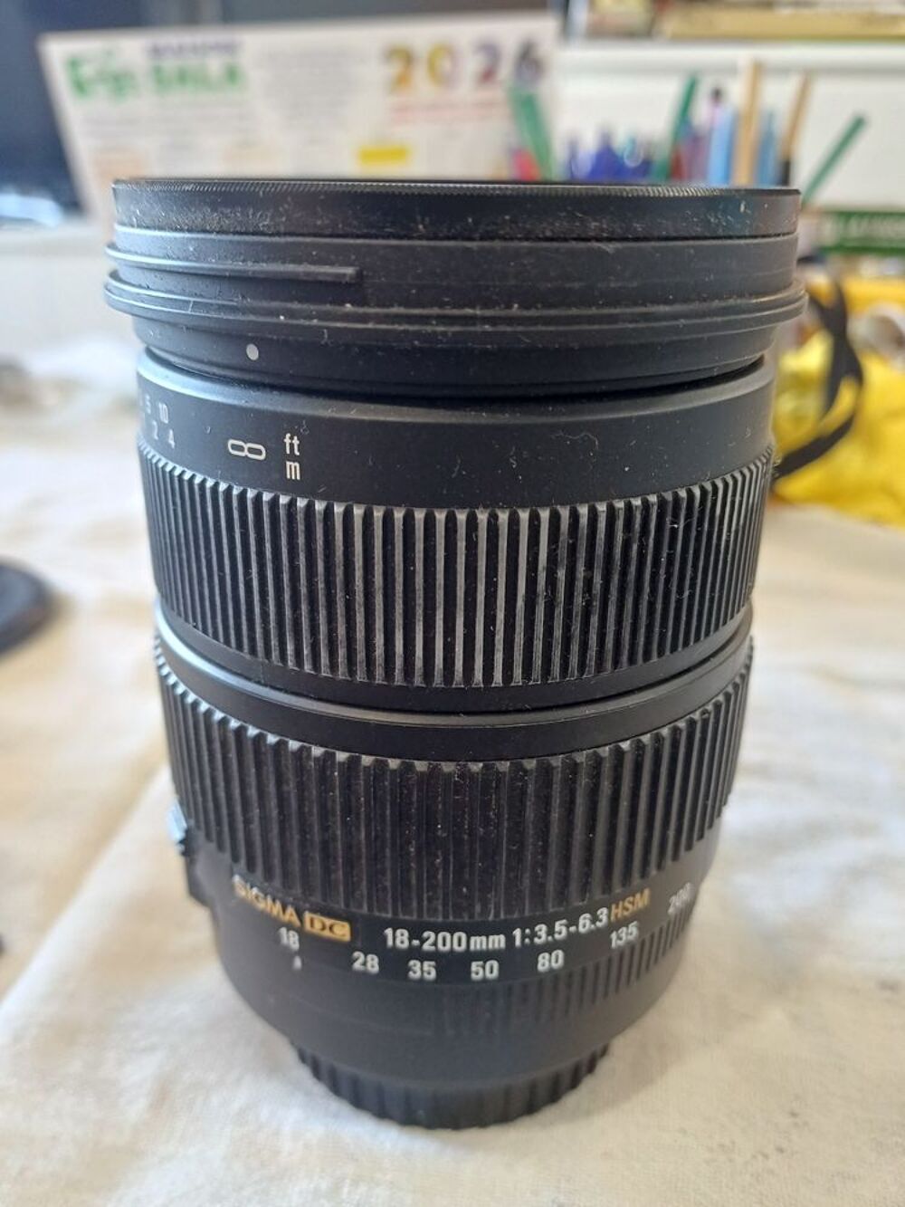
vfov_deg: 69.4
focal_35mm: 25
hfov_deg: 54.9
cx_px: 452
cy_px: 604
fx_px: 871
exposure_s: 1/33.3
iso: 400
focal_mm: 4.65
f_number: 1.8
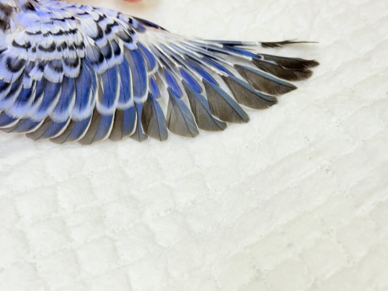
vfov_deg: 26.1
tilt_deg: -48.2
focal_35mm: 56
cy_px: 143
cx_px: 202
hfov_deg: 34.3
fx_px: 628
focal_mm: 5.96
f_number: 1.6
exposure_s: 1/50
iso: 40
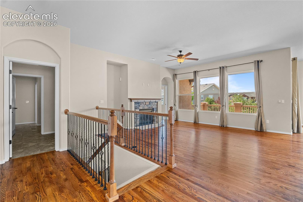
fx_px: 138
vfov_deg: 72.6
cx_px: 152
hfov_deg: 95.5
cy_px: 101
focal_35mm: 16
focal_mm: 10.9
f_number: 8
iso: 1250
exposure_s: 1
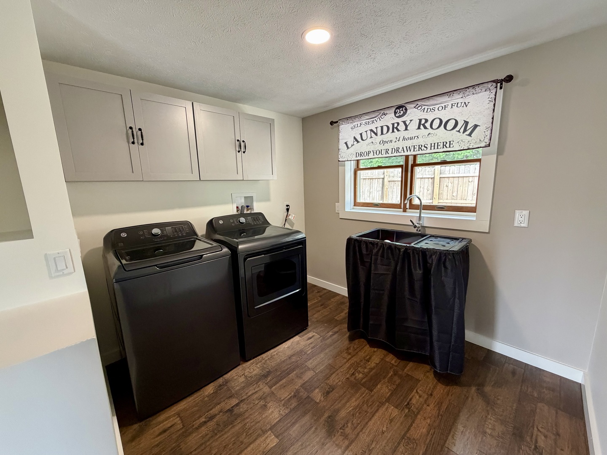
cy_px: 228
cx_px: 304
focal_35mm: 14
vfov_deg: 85.7
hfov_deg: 102.1
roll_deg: +2.3
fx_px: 245
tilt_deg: -10.1
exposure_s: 1/73
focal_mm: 2.22
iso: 320
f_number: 2.2
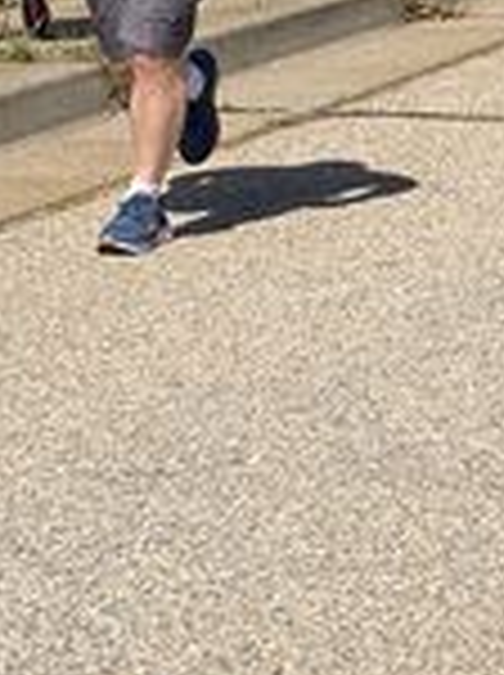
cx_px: 234
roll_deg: -1.7
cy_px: -36
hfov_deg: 7.8
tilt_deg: -5.3
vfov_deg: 10.3
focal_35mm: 191
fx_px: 3718
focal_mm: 5.96
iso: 32
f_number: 1.6
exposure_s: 1/4975
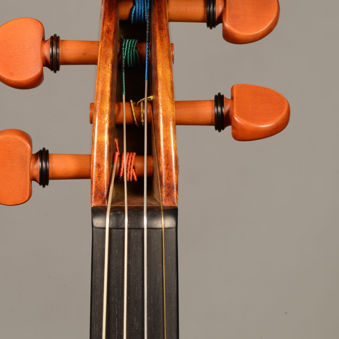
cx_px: 135
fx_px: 1806
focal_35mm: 163
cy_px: 65
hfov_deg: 10.7
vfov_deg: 10.7
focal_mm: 105
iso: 100
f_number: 22
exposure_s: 1
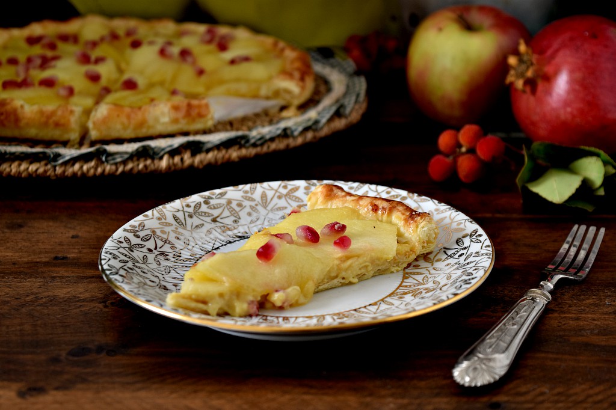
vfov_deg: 17.5
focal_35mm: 78
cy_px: 205
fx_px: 1334
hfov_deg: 26.0
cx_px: 308
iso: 100
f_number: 5.6
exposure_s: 1/30
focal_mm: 52
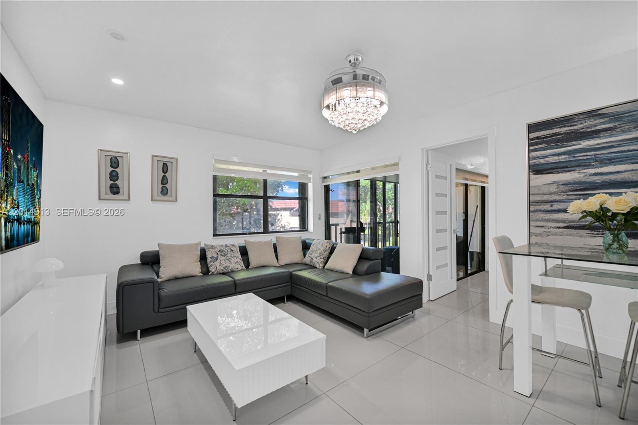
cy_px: 212
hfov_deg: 104.3
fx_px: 248
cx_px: 319
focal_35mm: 14
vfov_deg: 81.2
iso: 100
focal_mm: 14
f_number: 4
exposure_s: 1/25
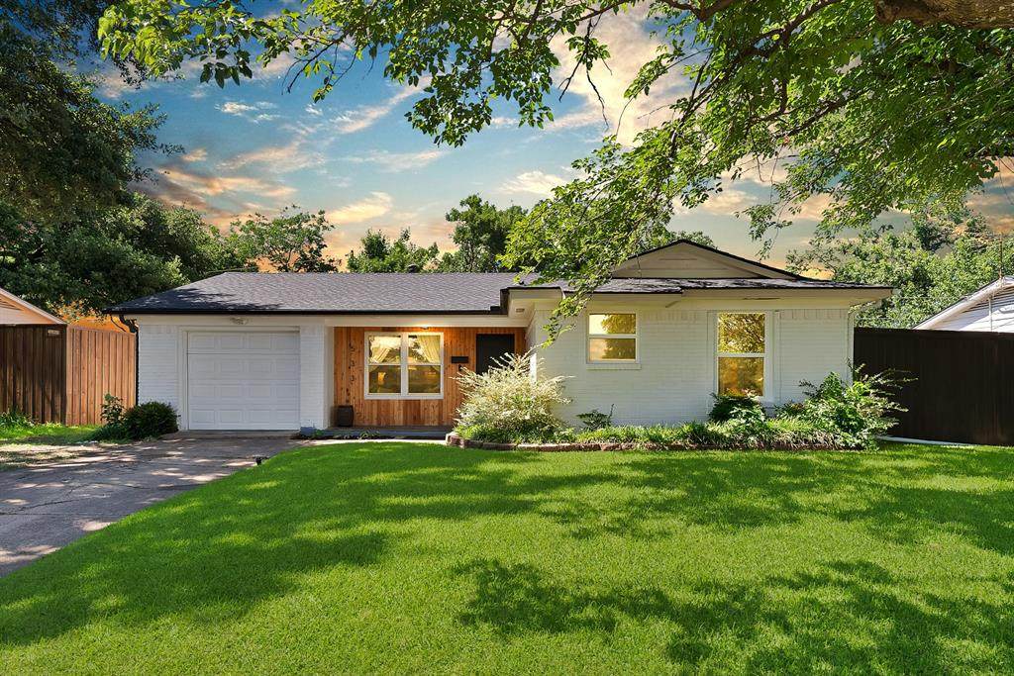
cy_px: 338
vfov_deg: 59.5
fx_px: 592
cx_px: 507
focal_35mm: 21
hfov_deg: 81.2
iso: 640
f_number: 9
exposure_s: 1/125
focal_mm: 21
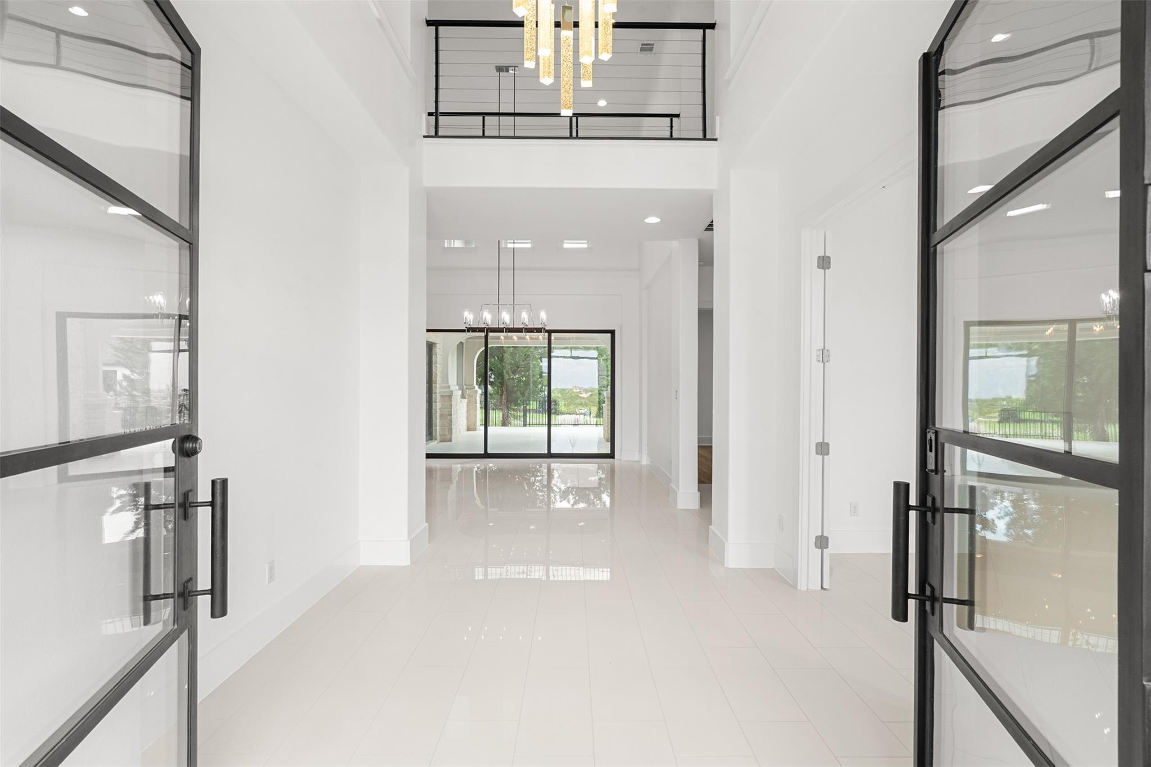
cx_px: 576
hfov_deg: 96.7
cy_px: 384
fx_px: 511
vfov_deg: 73.7
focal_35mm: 16
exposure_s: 1/13
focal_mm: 16
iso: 640
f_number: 11
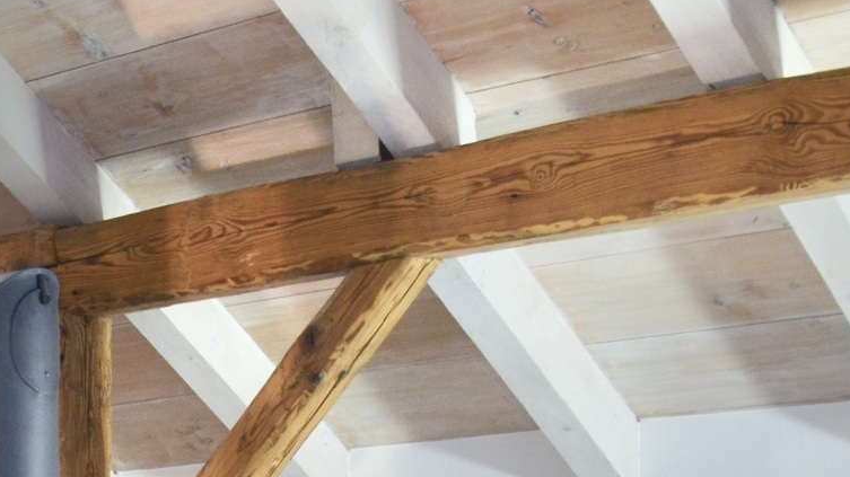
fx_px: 2163
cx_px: -440
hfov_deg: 19.3
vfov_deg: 12.1
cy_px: 657
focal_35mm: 96
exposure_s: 1/15
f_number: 3.5
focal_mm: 18
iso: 400
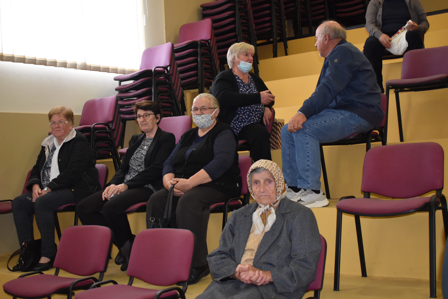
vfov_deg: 28.1
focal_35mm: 48
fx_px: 597
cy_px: 150
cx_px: 224
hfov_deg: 41.1
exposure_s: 1/60
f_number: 4.5
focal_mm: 32
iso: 1600
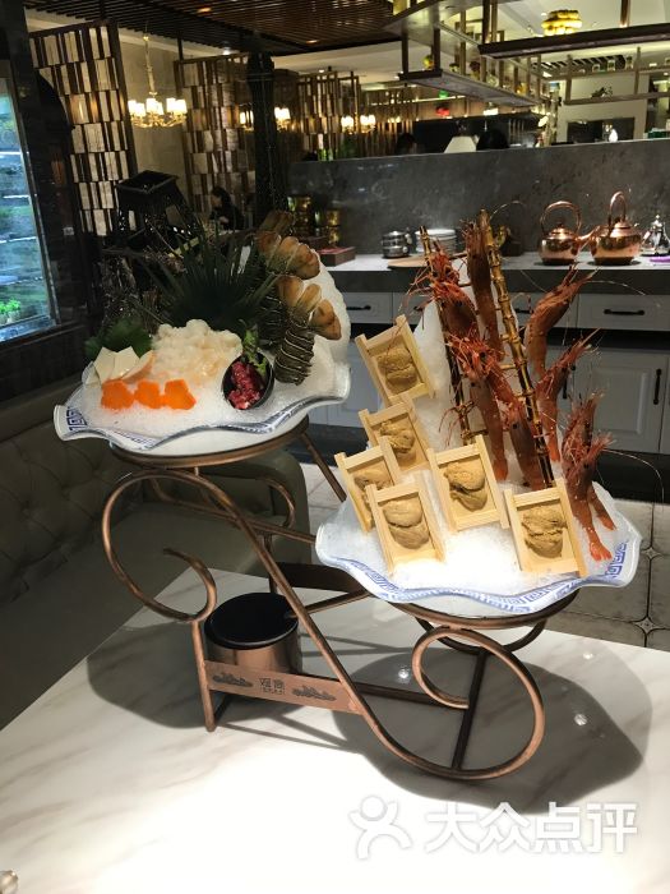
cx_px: 335
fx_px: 723
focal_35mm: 28
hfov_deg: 49.7
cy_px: 447
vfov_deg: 63.4
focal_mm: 3.99
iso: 40
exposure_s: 1/33
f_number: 1.8
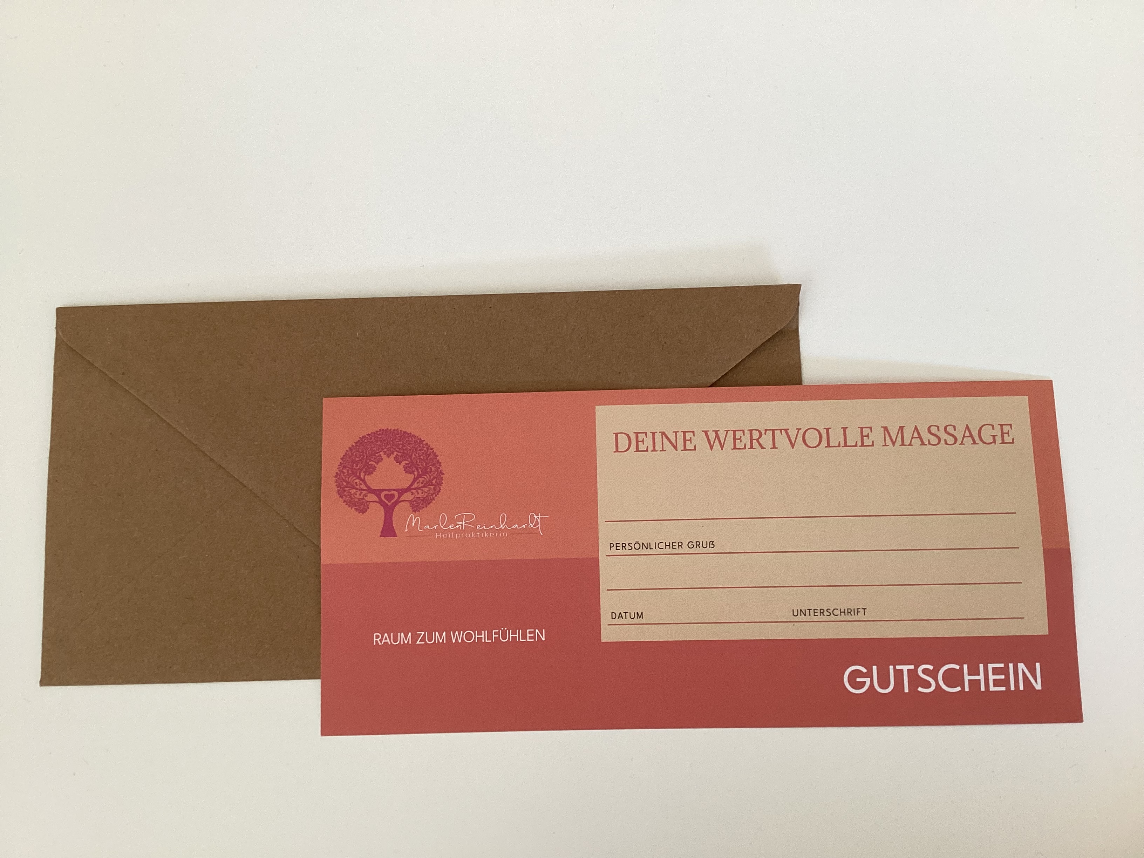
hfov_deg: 58.4
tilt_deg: -82.0
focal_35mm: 31
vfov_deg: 45.4
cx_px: 572
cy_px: 429
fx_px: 1024
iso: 100
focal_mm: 3.3
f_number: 2.4
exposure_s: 1/60
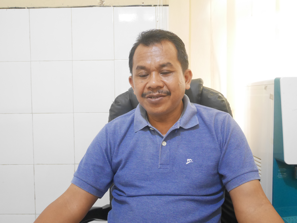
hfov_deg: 56.8
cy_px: 112
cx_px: 148
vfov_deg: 44.2
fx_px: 275
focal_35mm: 32
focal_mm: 16
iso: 3200
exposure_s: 1/50
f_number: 3.9
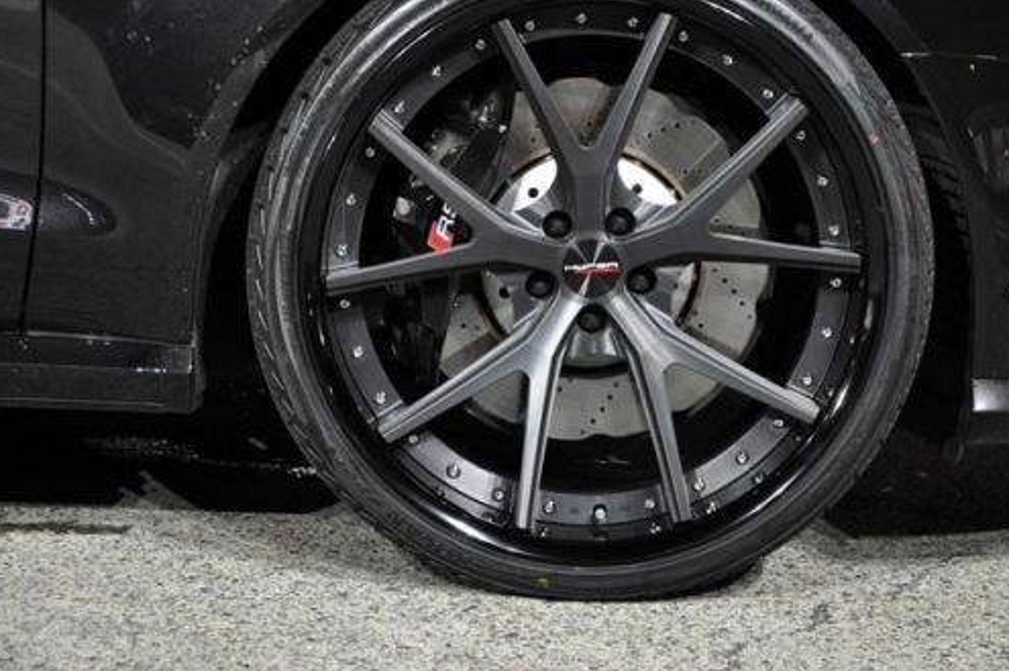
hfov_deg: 19.8
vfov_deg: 13.3
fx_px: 2884
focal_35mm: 103
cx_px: 573
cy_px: 282
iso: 1600
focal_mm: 58
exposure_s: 1/15
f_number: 5
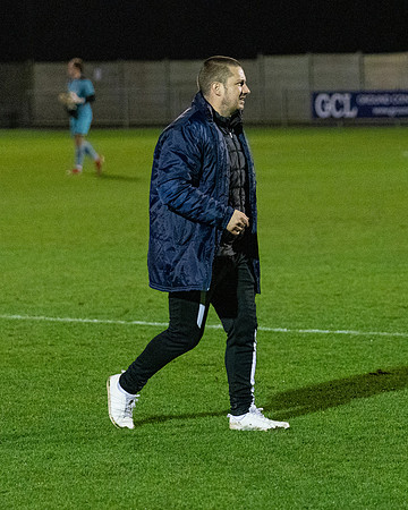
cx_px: 249
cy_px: 266
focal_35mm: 228
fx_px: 3443
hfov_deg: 6.8
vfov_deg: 8.5
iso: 5000
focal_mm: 97
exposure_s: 1/1000
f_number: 2.8
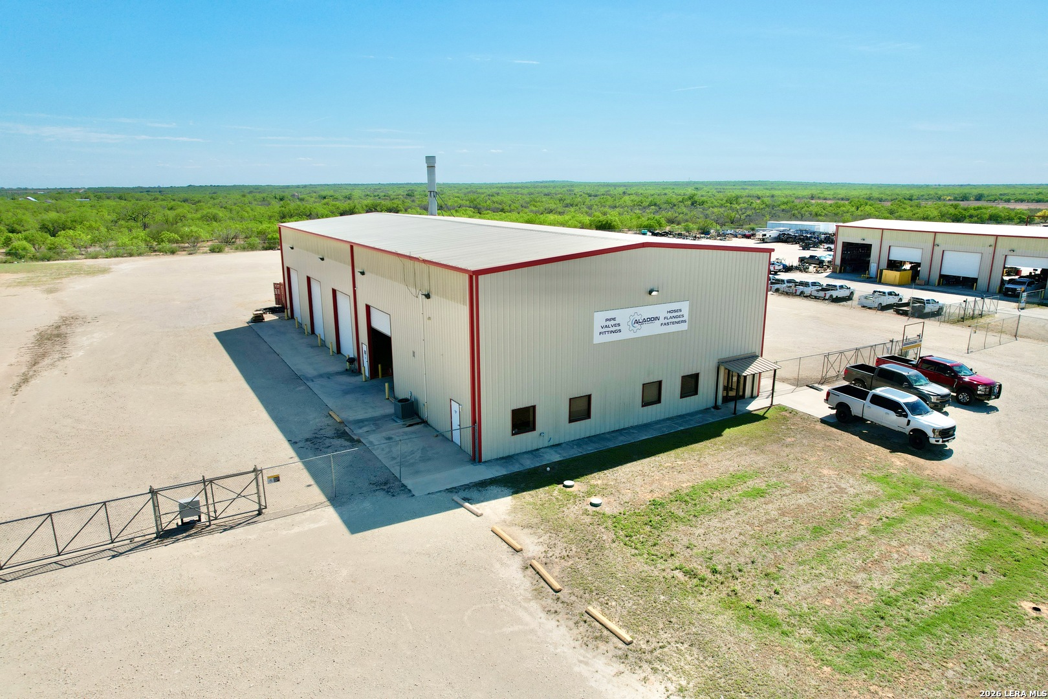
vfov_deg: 57.2
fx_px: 640
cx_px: 524
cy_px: 350
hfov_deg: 78.6
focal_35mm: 22
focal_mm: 8.38
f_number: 2.8
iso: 100
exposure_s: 1/3000
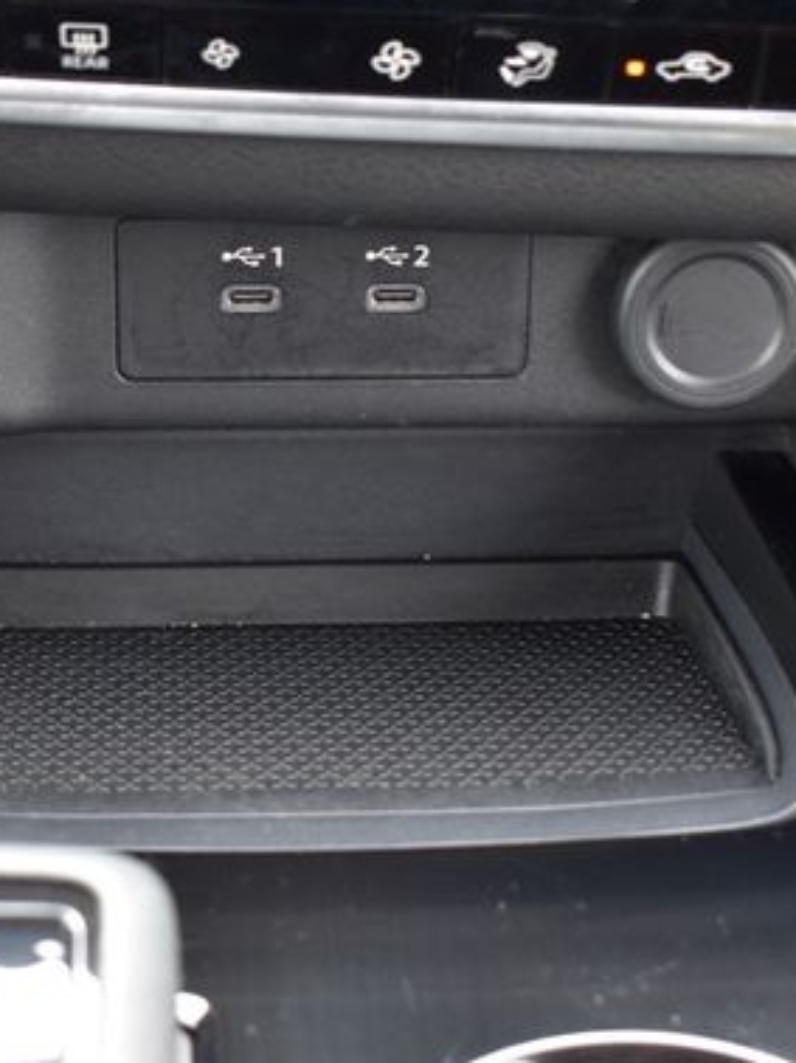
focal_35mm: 83
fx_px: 2548
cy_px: 517
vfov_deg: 23.6
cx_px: 321
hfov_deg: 17.7
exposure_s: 1/20
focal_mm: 34
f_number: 6.3
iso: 400
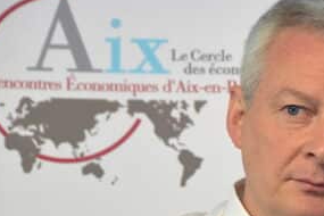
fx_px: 4554
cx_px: 273
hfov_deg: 4.1
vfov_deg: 2.7
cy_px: 164
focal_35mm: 506
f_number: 6
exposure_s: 1/250
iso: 1100
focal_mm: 160
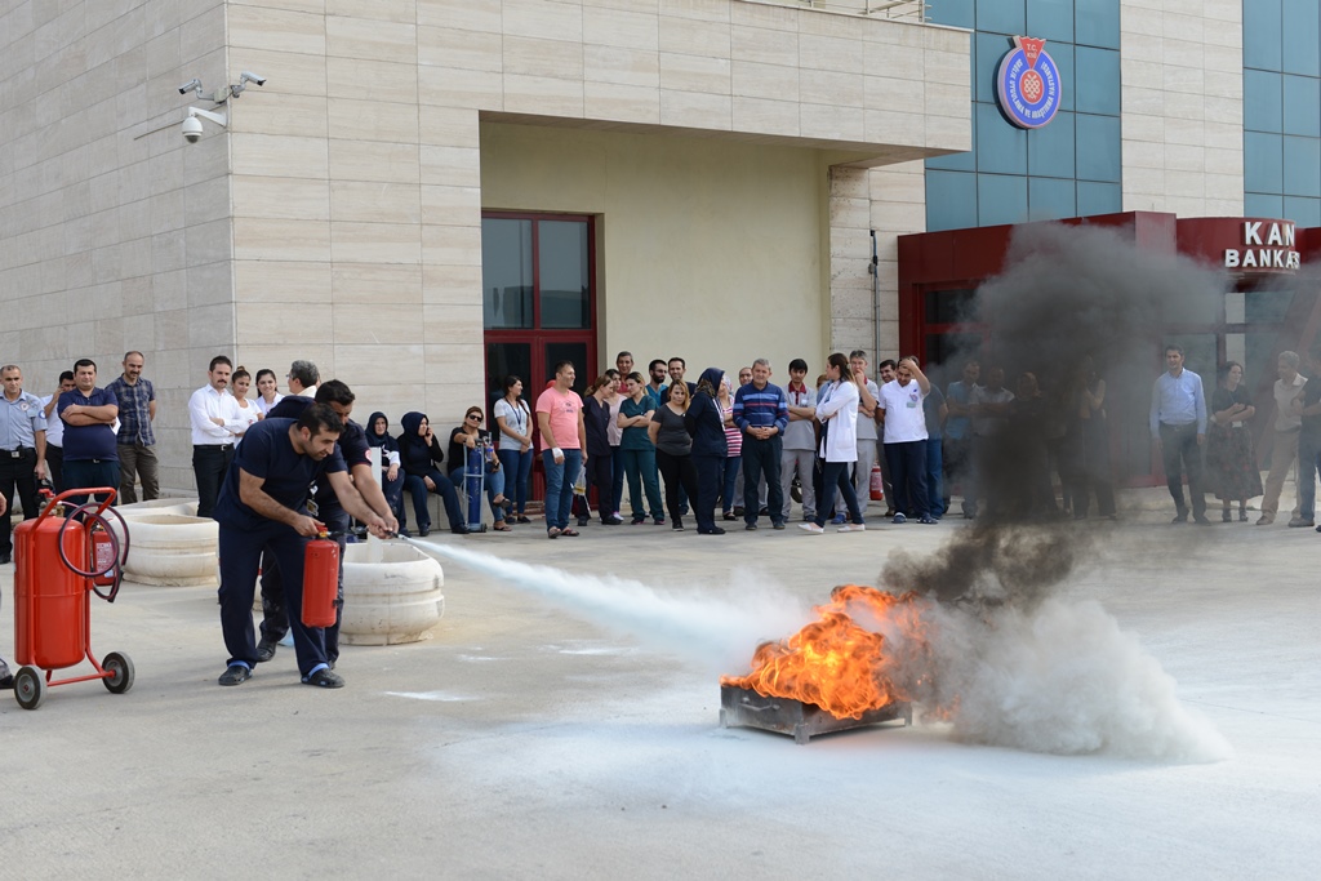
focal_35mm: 48
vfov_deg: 28.1
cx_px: 660
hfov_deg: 41.1
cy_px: 440
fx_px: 1761
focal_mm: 48
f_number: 5.6
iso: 250
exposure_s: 1/500
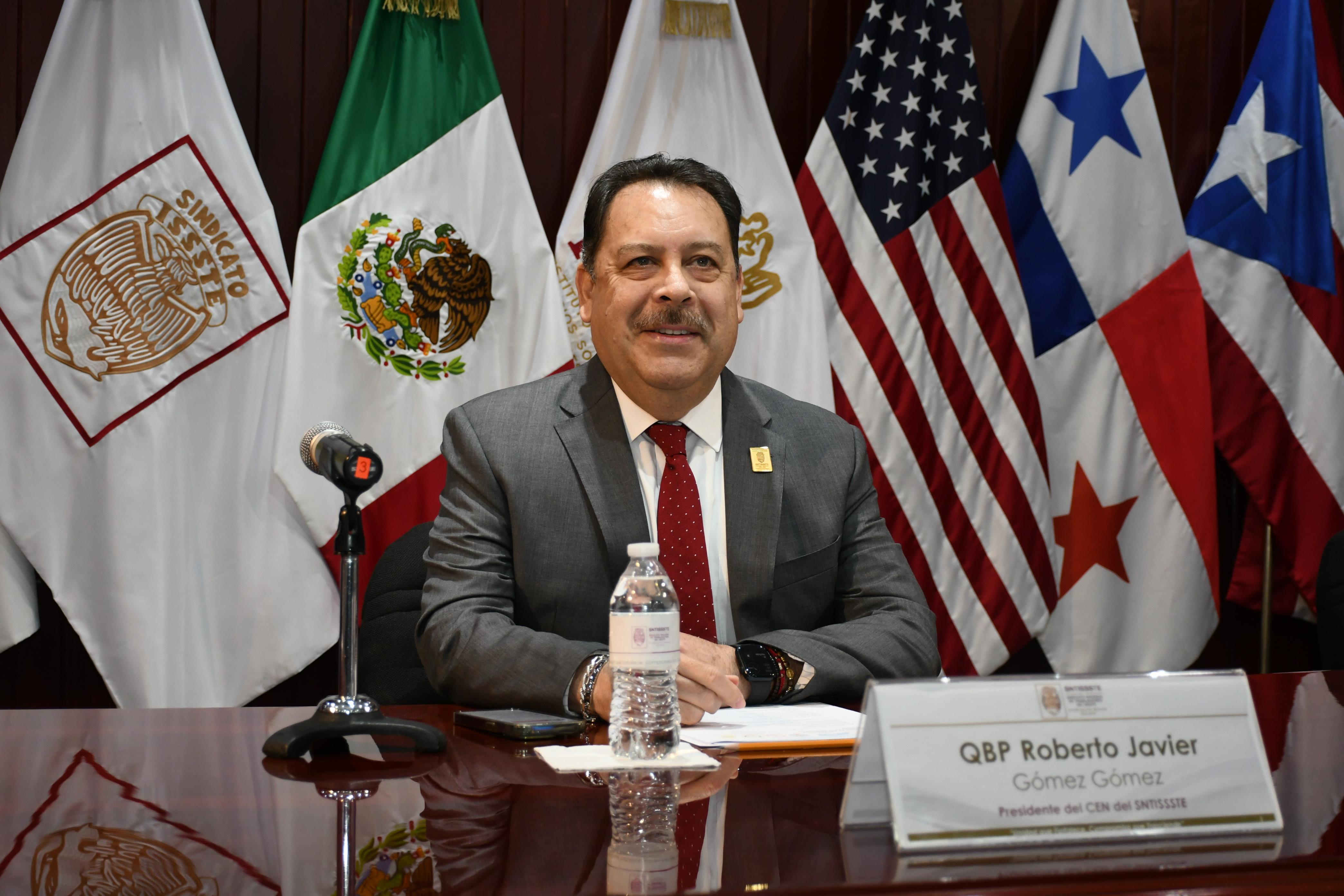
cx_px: 672
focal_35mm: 51
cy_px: 448
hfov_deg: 38.9
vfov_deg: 26.5
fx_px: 1904
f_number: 4.2
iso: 1000
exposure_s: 1/100
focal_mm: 34
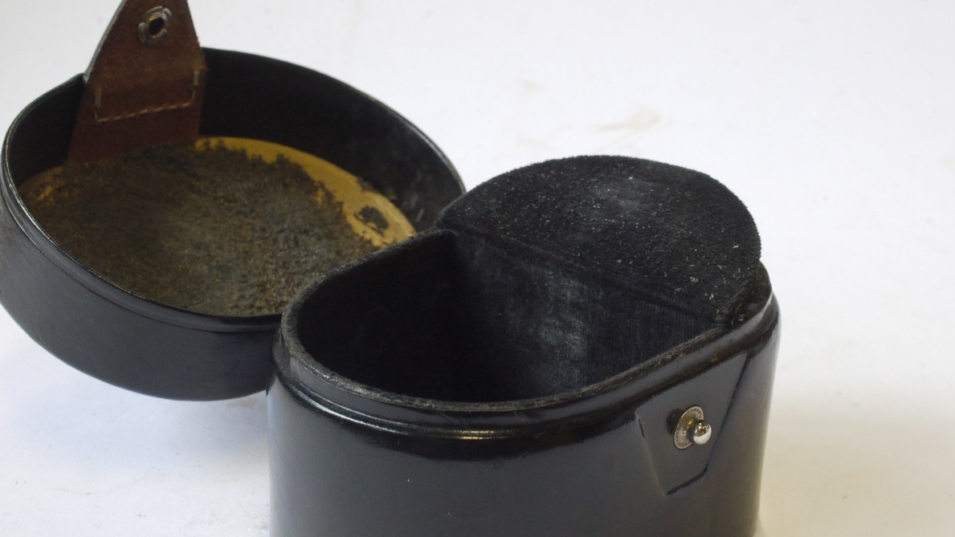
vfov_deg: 18.3
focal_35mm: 66
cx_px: 480
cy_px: 315
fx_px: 1671
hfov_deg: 31.9
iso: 800
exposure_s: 1/50
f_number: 10
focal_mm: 30
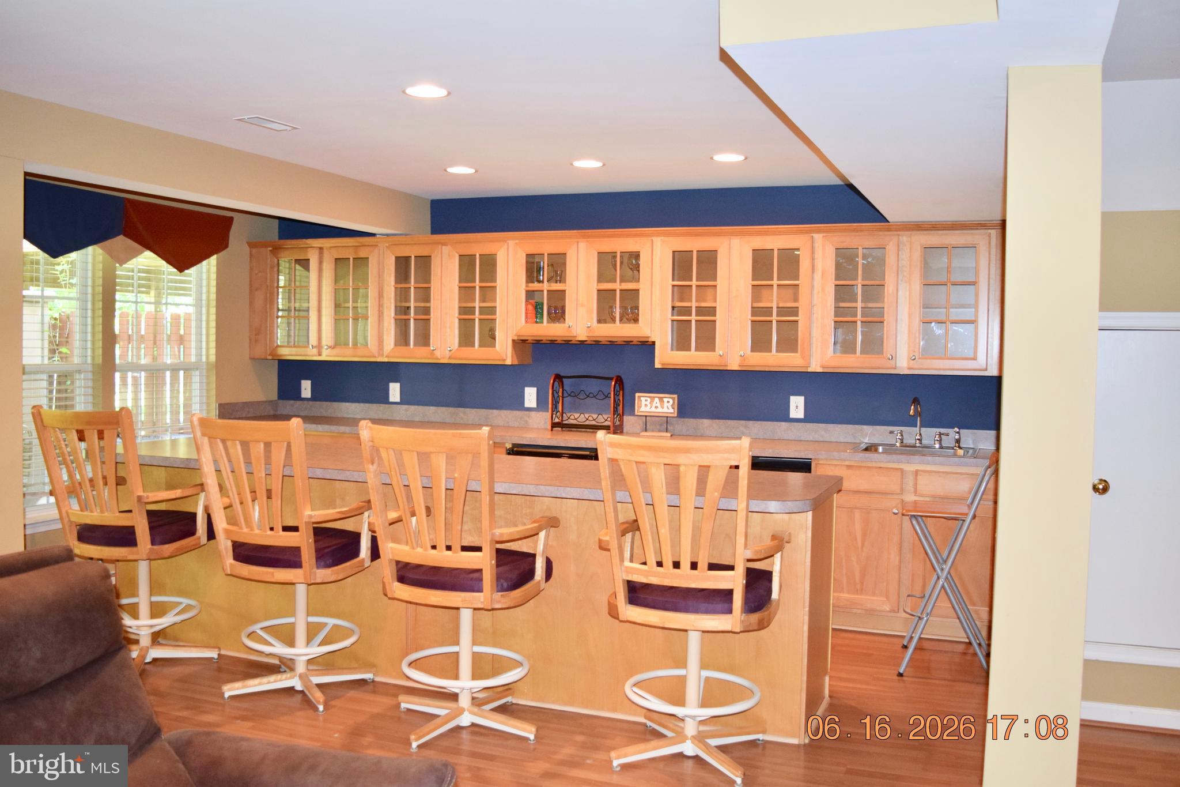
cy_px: 394
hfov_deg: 57.2
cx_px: 590
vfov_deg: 40.0
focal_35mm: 33
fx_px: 1082
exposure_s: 1/60
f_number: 3.8
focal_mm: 22
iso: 900
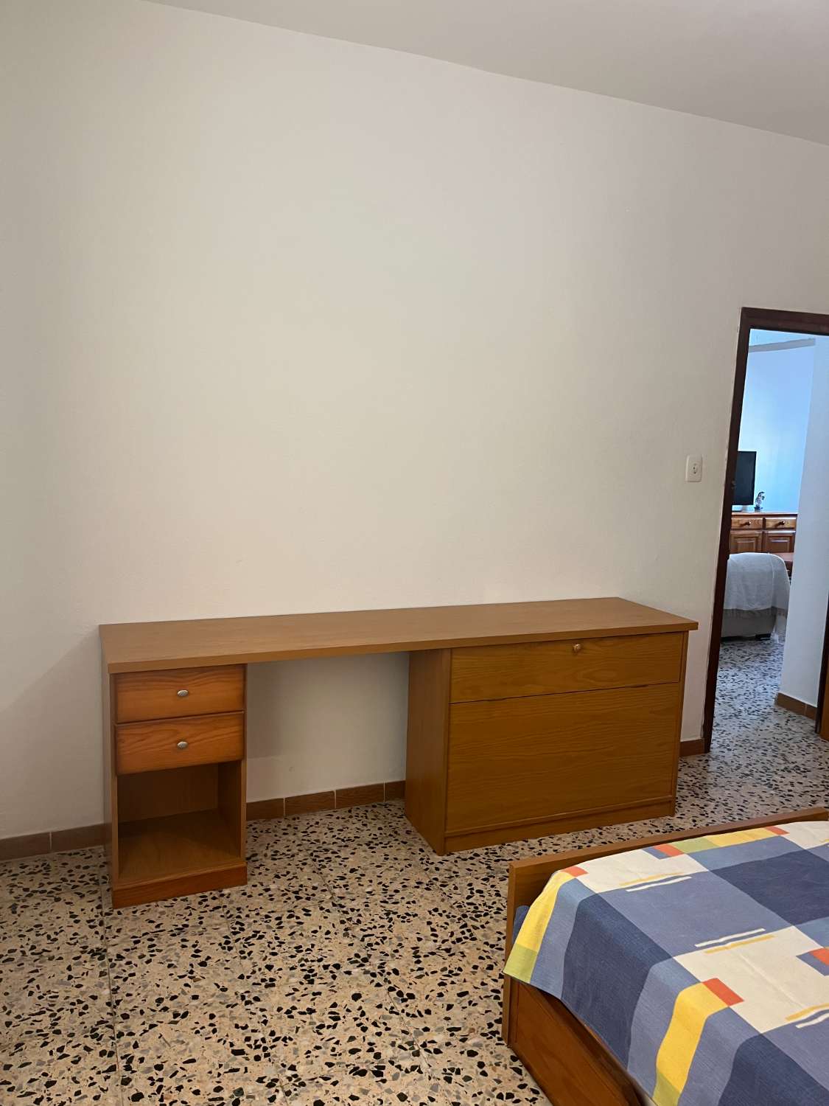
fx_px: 830
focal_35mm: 26
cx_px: 414
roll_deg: -3.2
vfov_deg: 67.3
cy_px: 553
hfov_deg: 53.1
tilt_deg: -8.4
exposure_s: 1/50
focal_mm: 5.1
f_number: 1.6
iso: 160
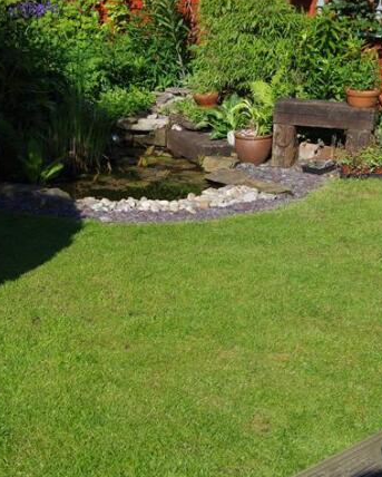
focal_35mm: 66
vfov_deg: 28.7
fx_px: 932
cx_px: 156
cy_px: 238
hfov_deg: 23.1
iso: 100
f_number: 6.3
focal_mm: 31
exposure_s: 1/250
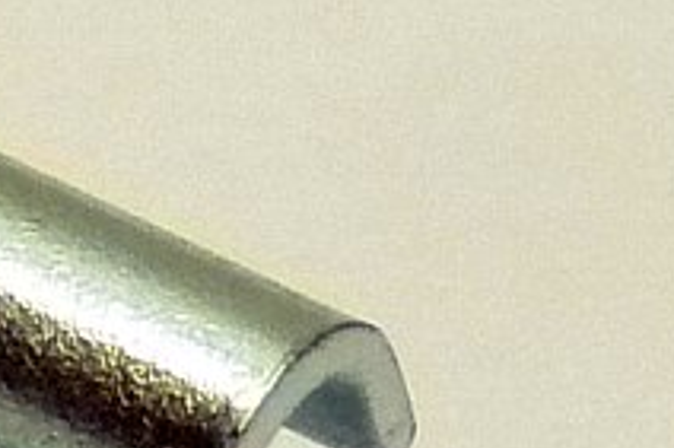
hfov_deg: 8.8
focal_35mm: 220
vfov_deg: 6.2
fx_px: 4116
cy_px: 696
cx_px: -749
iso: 320
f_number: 3.8
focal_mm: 7.9
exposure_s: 1/30
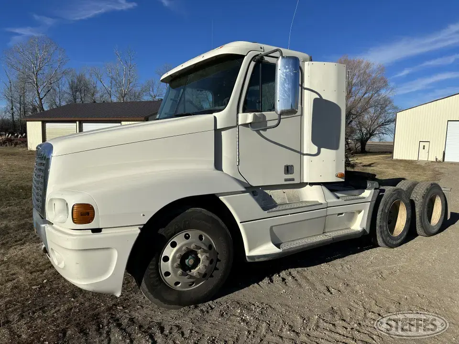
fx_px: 318
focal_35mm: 24
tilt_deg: -7.1
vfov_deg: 56.8
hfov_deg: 71.6
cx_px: 230
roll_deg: -1.1
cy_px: 172
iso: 80
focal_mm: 6.86
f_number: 1.78
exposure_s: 1/9709
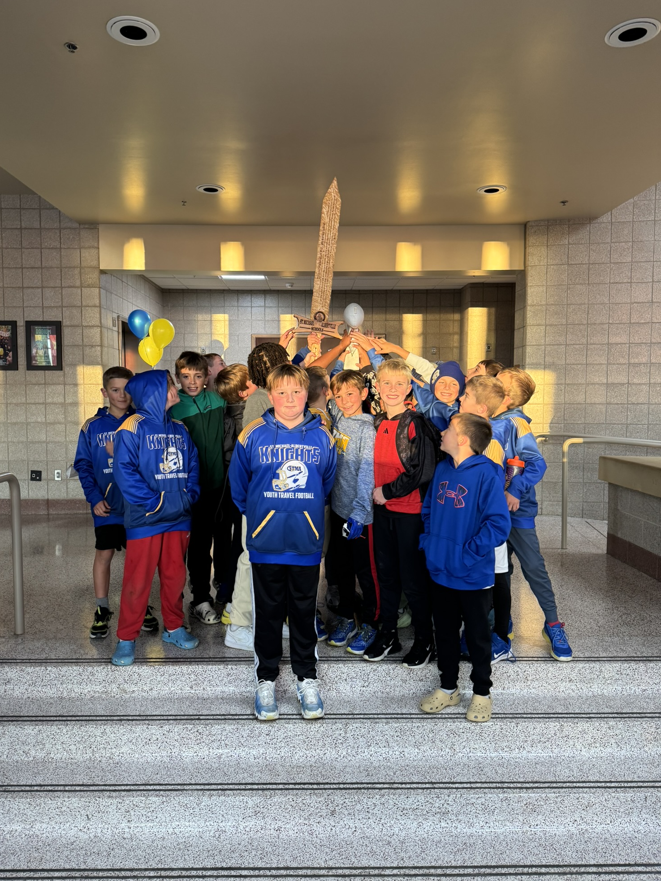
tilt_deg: -3.4
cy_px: 429
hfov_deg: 54.9
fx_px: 636
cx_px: 317
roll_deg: -0.5
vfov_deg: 69.4
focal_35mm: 25
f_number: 1.78
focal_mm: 6.76
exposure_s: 1/60
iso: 160
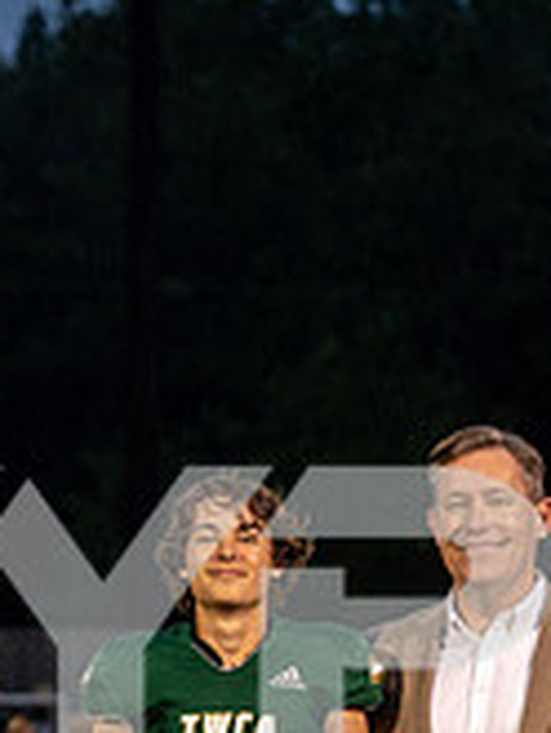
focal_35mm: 328
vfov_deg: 6.0
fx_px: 6952
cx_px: 218
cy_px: 920
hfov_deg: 4.5
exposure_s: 1/125
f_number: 4.5
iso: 800
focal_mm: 125
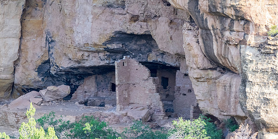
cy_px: 86
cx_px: 152
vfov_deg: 2.2
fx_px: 3548
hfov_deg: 4.5
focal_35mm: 494
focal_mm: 420
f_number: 10
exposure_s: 1/800
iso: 2800
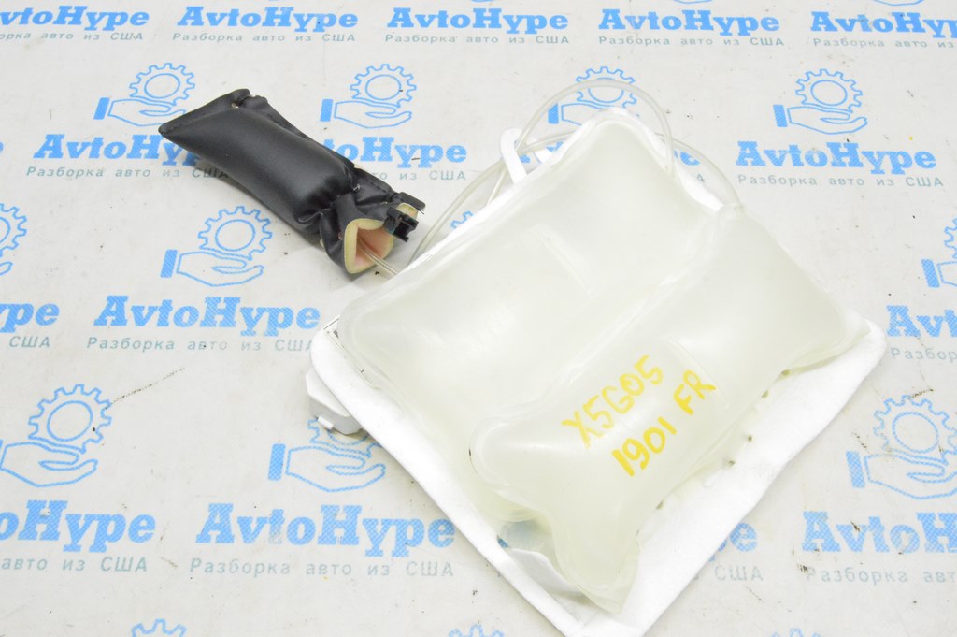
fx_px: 916
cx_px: 478
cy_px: 318
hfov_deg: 55.1
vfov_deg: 38.3
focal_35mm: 34
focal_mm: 23
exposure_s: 1/15
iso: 6400
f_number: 20
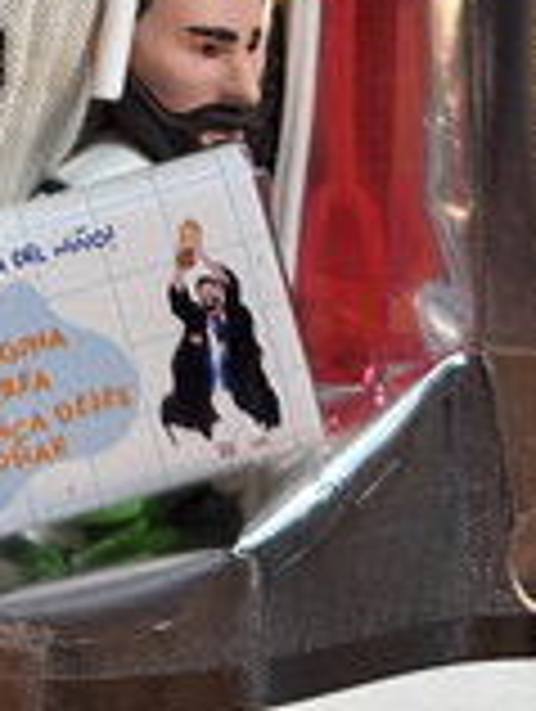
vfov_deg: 21.5
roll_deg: -3.8
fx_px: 1668
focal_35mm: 81
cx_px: -117
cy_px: -236
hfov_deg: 17.4
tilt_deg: -40.9
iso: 160
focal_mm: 6.86
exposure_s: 1/100
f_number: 1.78
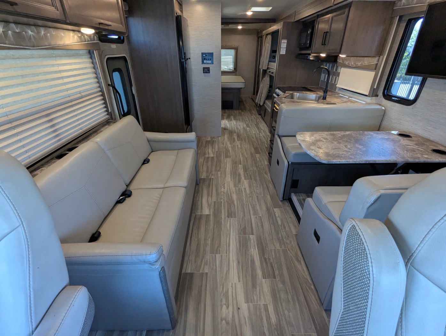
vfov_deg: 78.2
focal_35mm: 16
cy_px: 168
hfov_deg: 94.4
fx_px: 206
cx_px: 223
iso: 262
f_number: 2.2
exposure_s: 1/168
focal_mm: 2.35
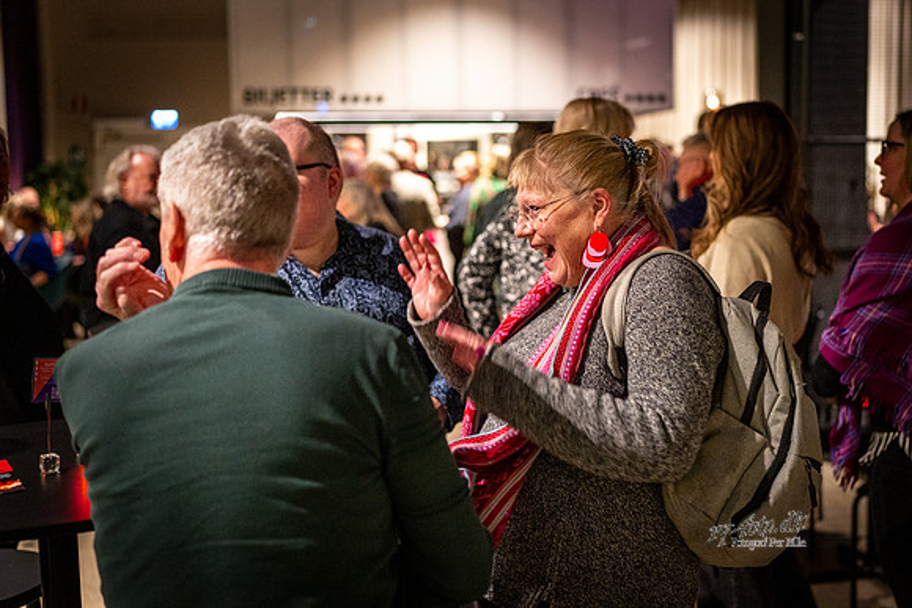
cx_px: 550
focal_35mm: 45
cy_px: 263
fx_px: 1149
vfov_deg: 29.6
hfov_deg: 43.1
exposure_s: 1/160
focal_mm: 35
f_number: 1.4
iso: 6400
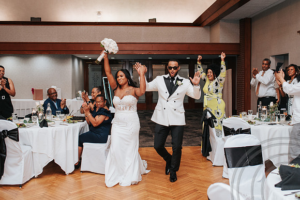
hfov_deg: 46.6
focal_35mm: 42
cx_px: 166
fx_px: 347
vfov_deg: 32.1
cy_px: 89
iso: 1000
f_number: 3.2
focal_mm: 35
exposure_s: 1/200
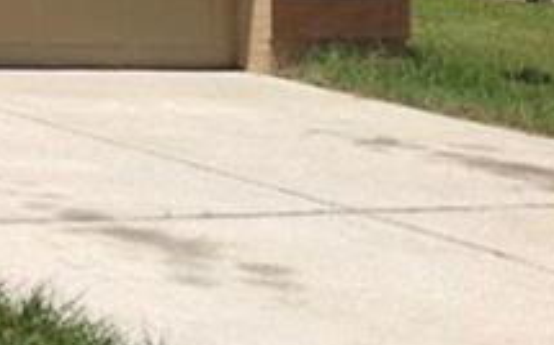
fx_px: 2670
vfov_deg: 7.1
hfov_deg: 10.3
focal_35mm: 177
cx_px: -752
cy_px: -355
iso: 50
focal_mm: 4.28
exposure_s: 1/2016
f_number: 2.4
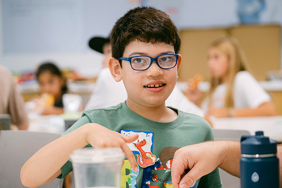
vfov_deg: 11.2
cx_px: 141
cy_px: 94
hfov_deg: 16.7
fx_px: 961
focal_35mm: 123
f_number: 2.8
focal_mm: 80.4
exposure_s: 1/125
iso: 1000
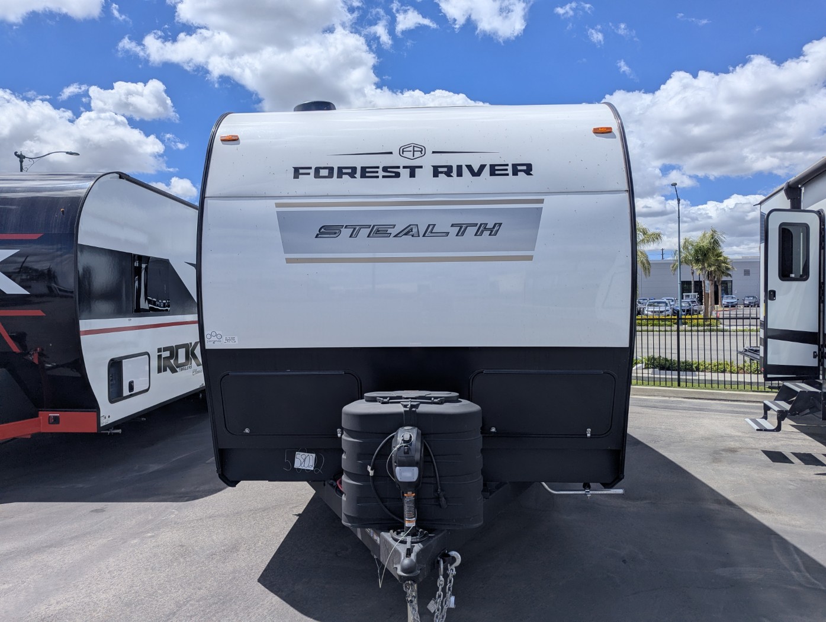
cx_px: 413
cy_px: 311
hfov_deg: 71.5
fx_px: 573
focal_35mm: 24
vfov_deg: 56.9
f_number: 1.85
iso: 46
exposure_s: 1/3650
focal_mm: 6.81
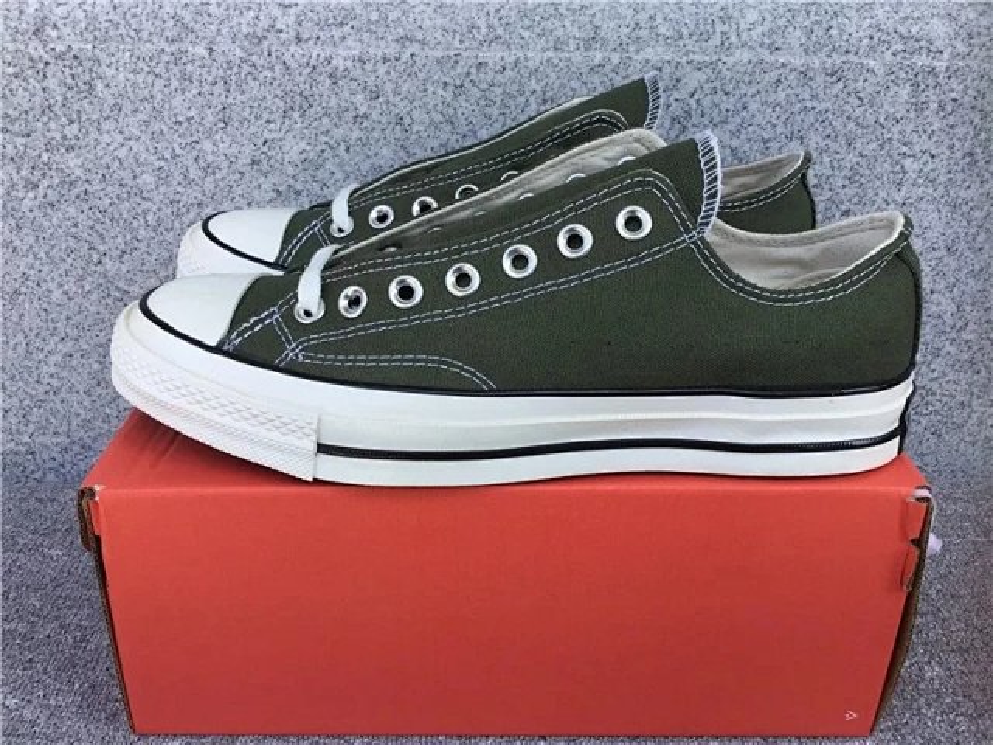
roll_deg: -0.7
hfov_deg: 58.4
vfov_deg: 45.4
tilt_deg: -25.5
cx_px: 496
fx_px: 889
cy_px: 372
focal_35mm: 31
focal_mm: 3.3
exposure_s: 1/375
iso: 25
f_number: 2.4
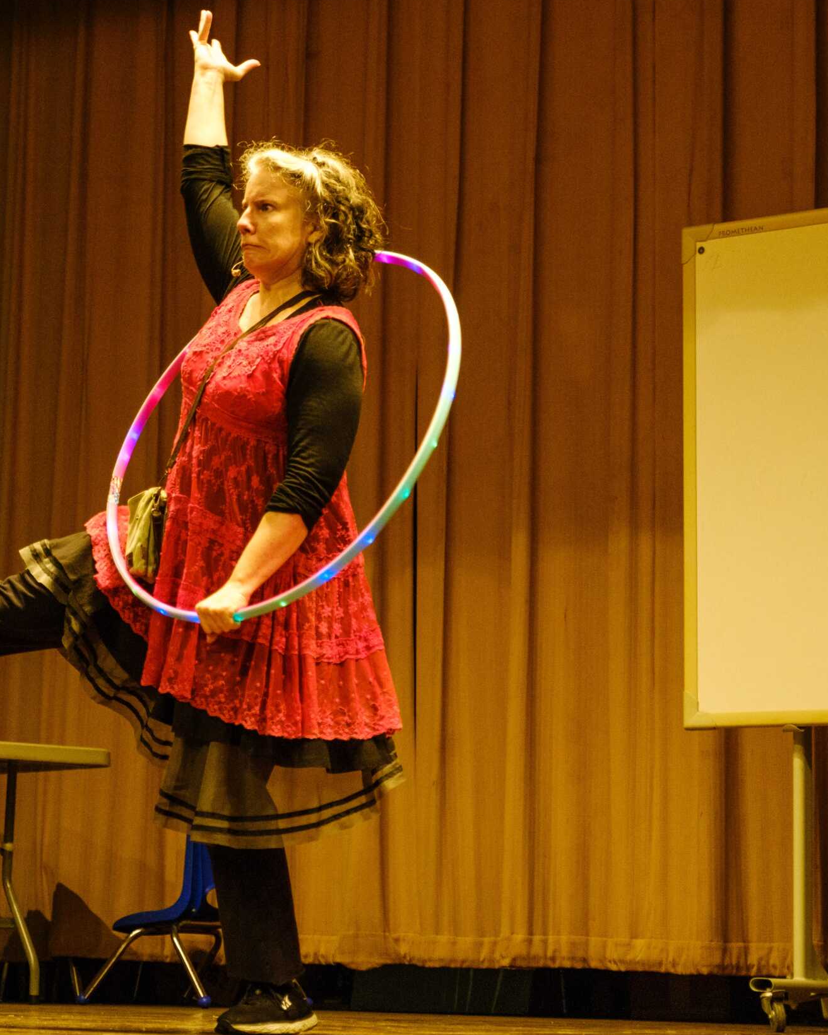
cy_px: 509
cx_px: 170
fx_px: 3186
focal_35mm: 104
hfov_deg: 14.7
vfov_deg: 18.5
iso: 1600
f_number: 2.8
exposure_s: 1/170
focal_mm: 47
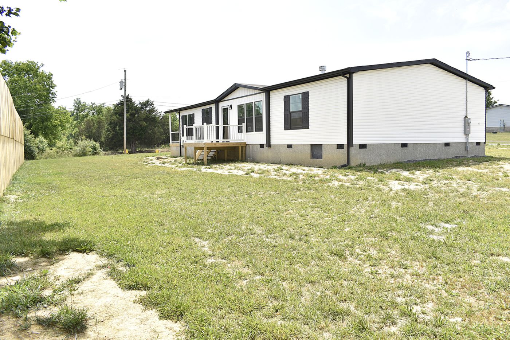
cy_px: 170
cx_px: 255
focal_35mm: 27
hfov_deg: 67.4
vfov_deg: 47.9
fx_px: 382
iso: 100
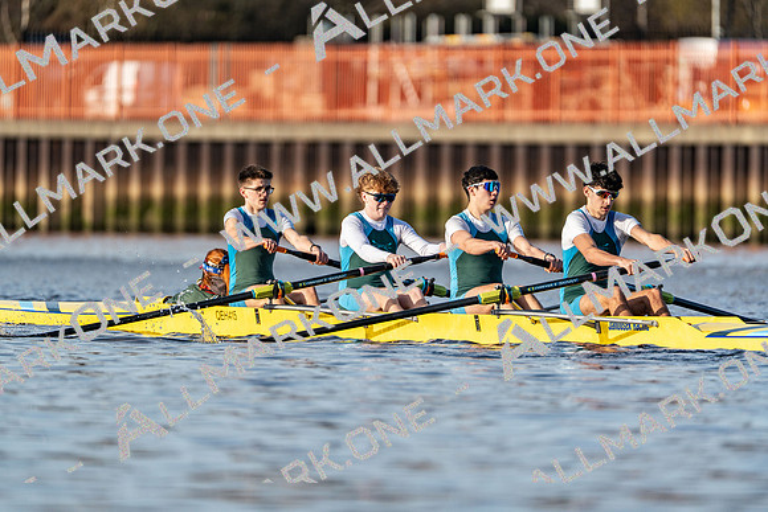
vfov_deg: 2.3
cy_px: 256
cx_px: 384
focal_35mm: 600
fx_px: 12802
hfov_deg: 3.4
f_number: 6.3
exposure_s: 1/2000
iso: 500
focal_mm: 600
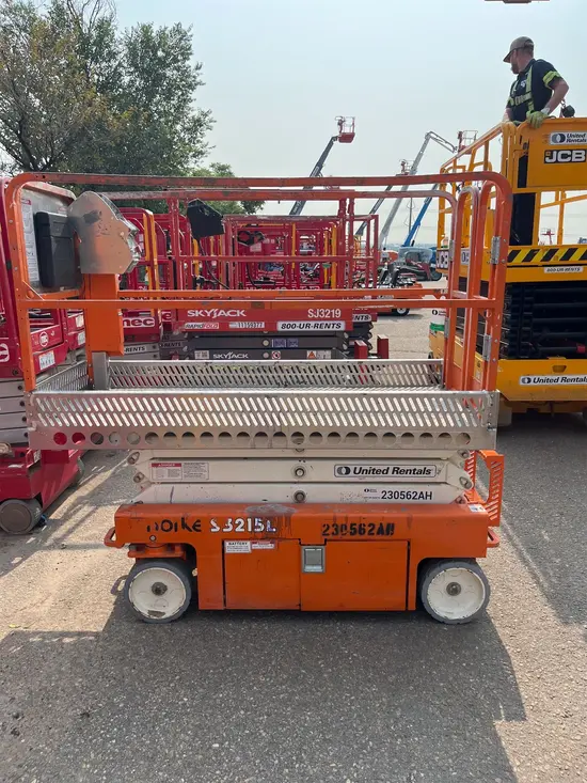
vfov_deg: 67.3
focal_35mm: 26
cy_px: 392
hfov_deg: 53.1
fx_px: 588
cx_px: 294
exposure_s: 1/2463
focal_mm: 5.1
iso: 50
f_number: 1.6
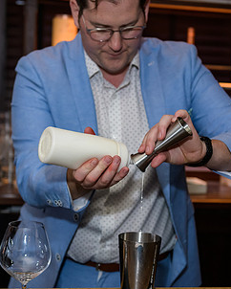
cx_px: 138
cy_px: 178
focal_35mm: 81
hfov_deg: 18.9
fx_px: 692
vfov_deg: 23.5
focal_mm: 45
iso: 1000
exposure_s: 1/125
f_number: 3.2
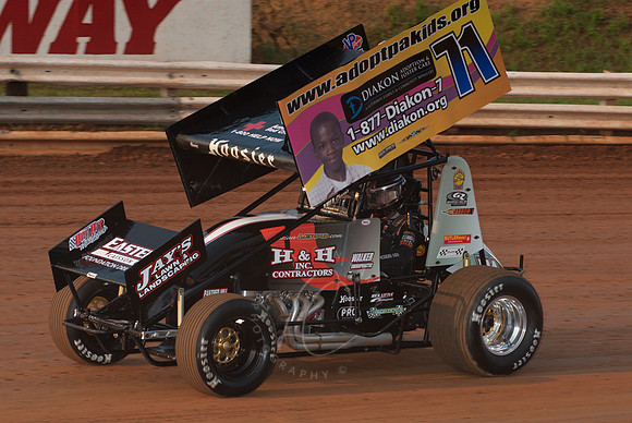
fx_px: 2636
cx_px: 316
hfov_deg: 13.7
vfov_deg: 9.2
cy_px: 212
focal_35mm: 150
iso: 100
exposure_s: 1/400
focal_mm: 100
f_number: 5.6
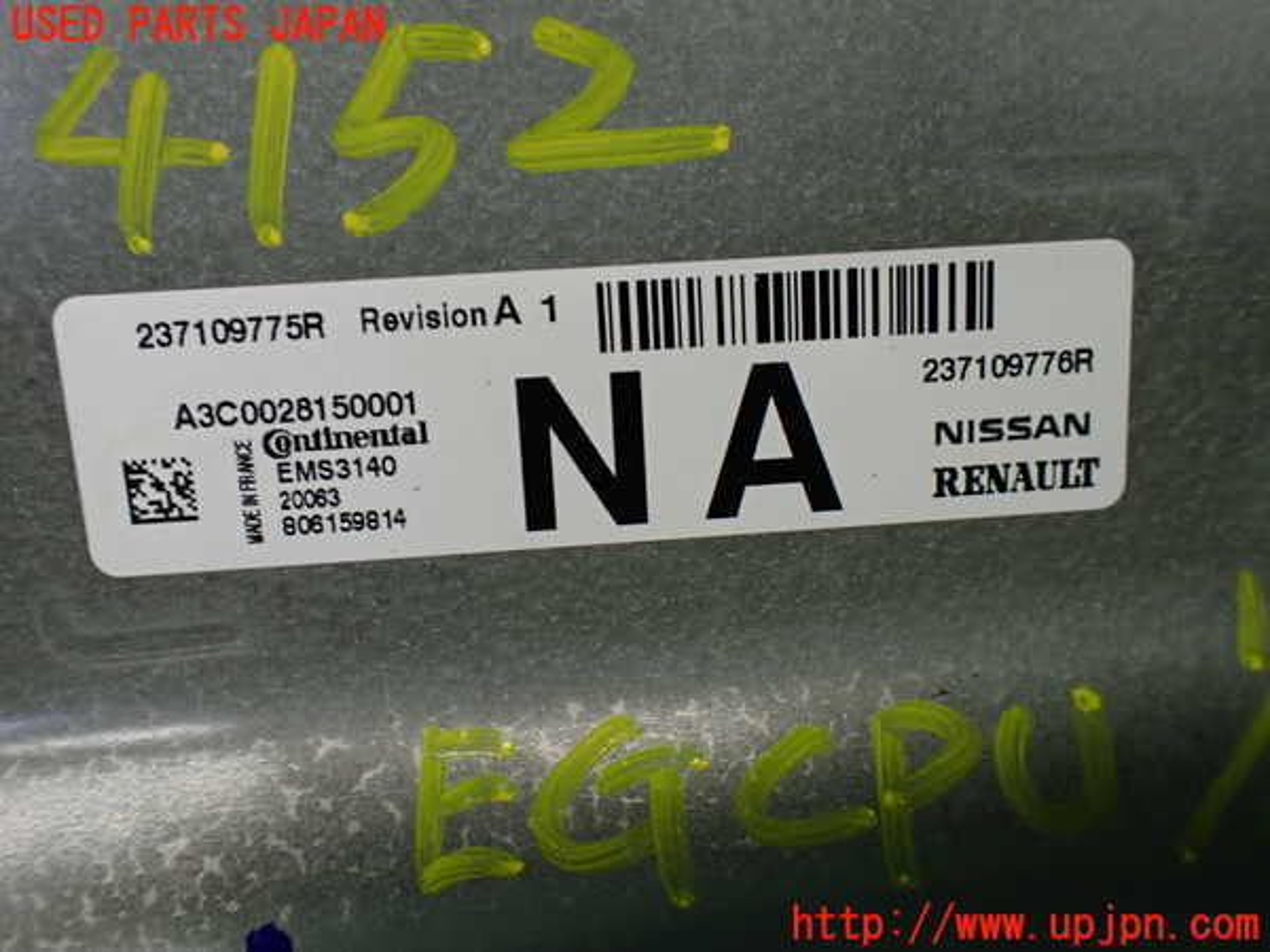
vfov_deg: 46.8
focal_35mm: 30
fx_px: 1101
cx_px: 635
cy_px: 476
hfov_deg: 60.0
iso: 320
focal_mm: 5.4
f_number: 2.3
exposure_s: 1/125
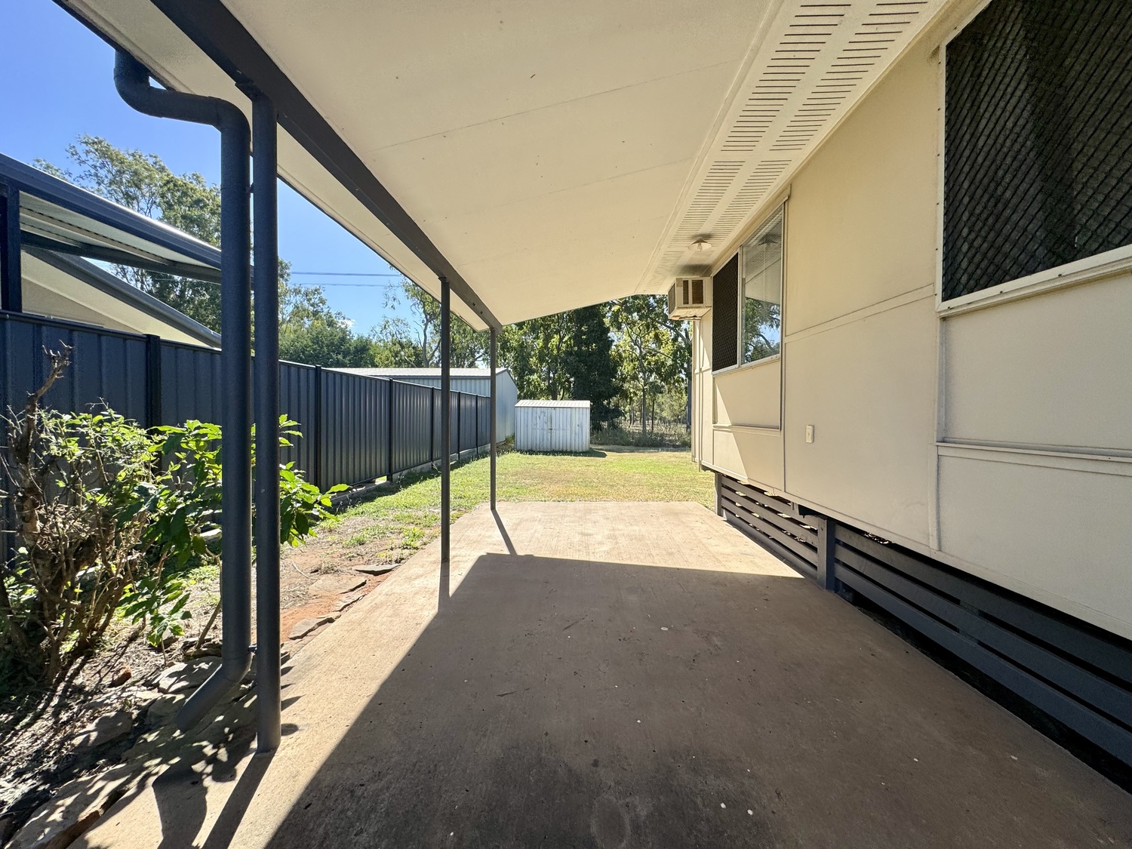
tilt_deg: +1.3
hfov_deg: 102.1
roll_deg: -0.3
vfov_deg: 85.7
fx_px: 458
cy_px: 424
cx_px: 566
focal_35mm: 14
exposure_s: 1/889
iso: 40
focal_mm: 2.22
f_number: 2.2
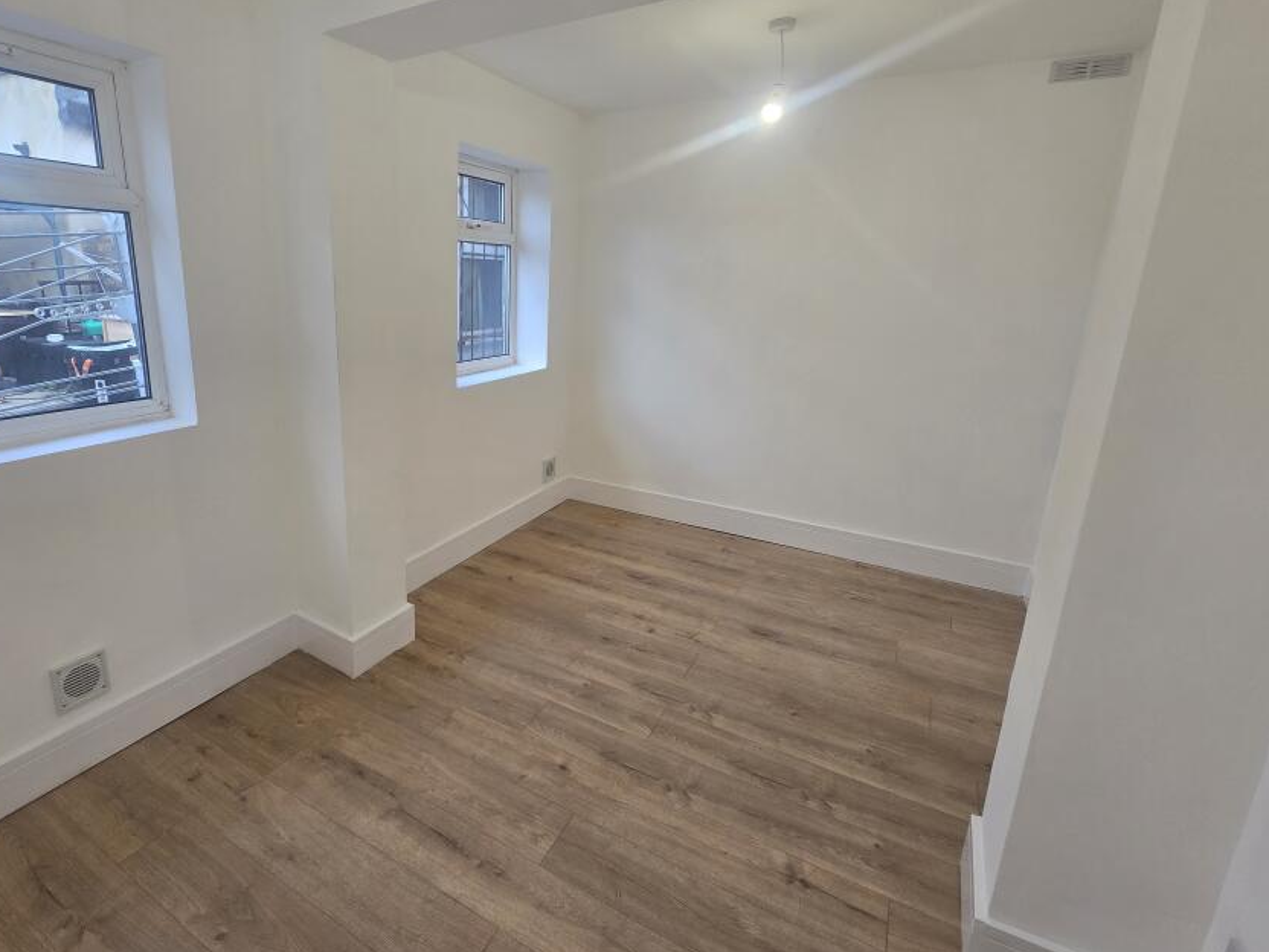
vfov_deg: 77.9
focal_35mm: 16
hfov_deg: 93.4
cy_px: 433
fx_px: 587
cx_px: 517
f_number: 2.2
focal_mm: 2.2
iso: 100
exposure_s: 1/100
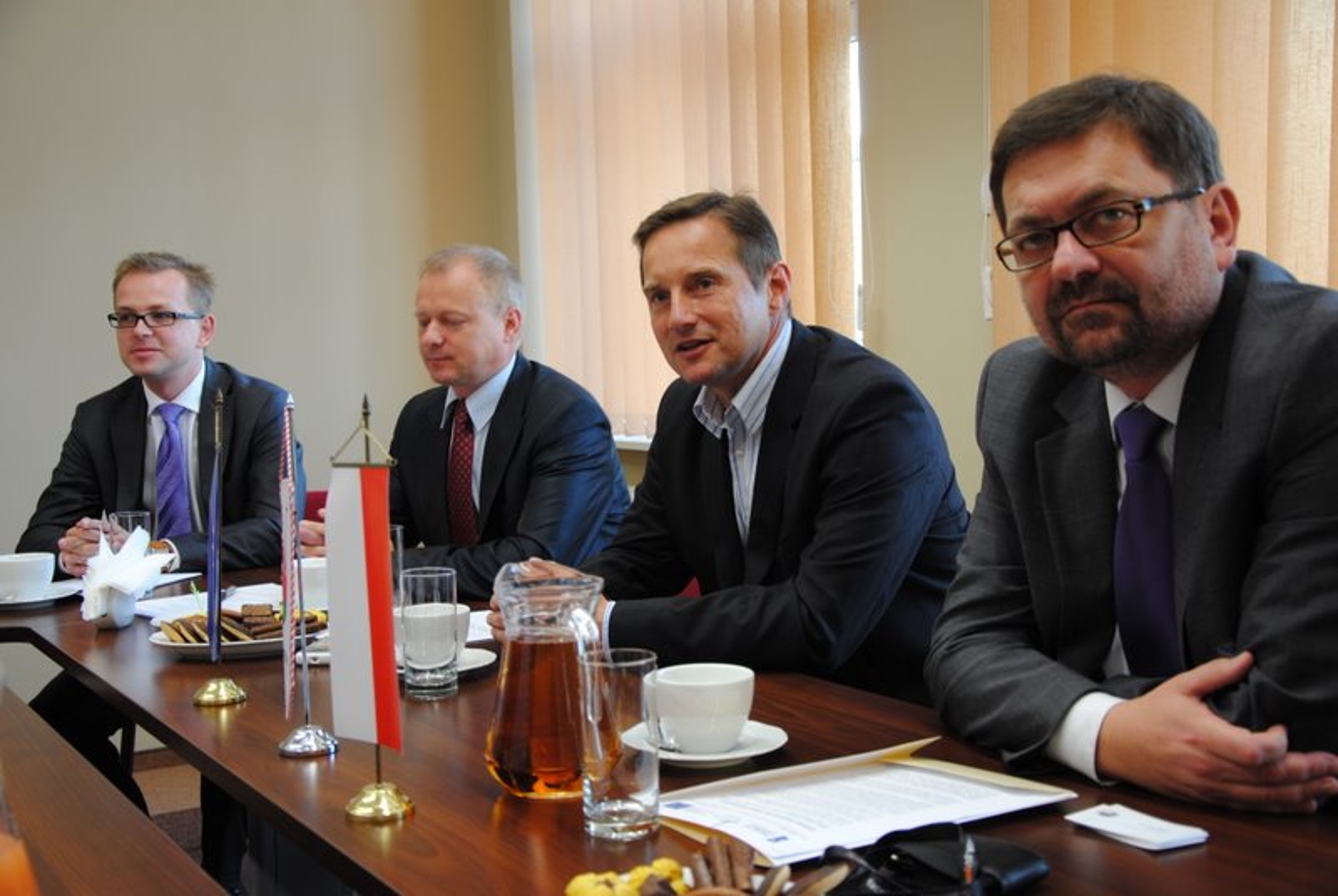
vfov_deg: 30.0
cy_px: 448
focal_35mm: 45
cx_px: 669
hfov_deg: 43.5
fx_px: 1675
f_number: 4.2
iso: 200
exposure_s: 1/30
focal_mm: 30
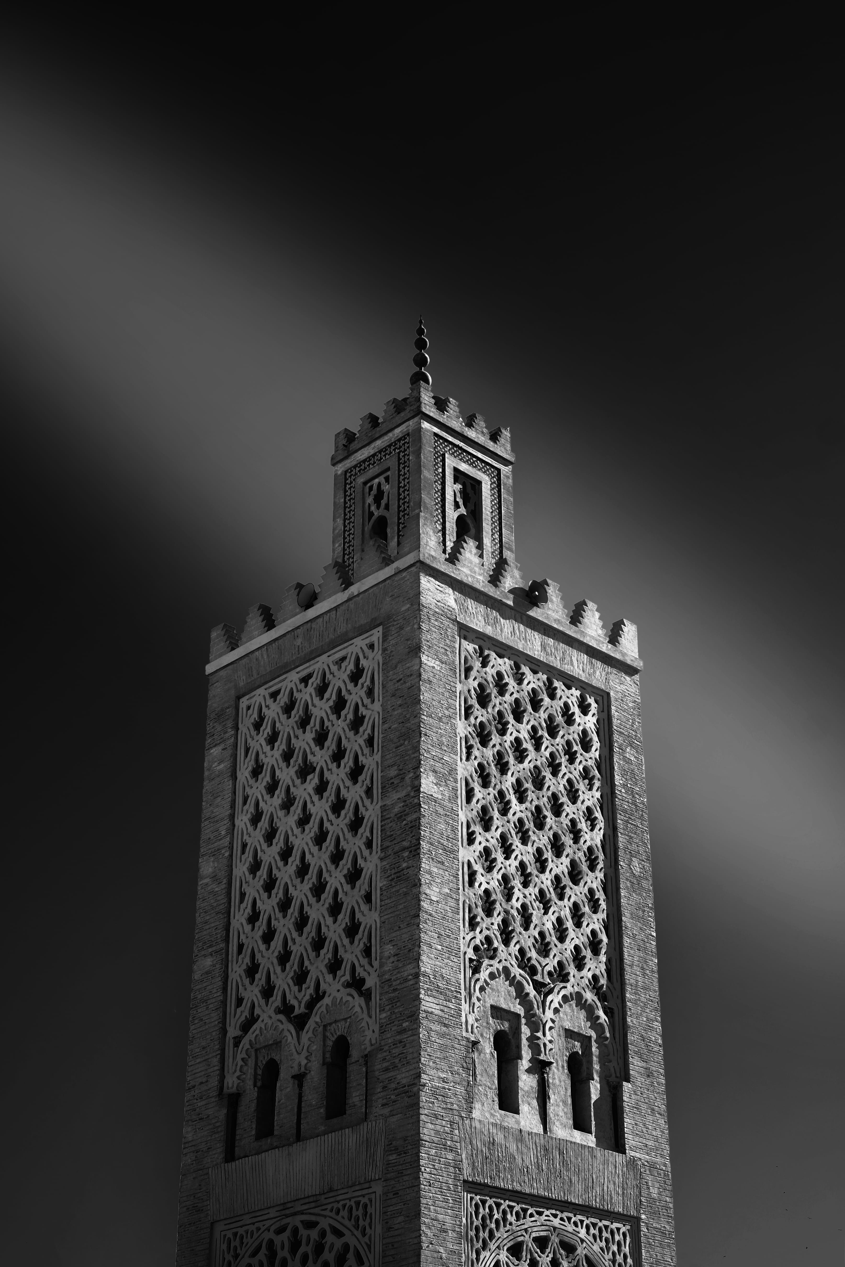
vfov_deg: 37.5
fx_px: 1866
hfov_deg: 25.5
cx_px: 422
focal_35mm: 53
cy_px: 634
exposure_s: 1/180
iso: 200
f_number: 8
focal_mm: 35
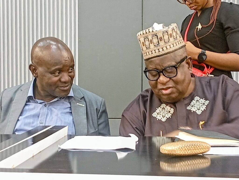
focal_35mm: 79
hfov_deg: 24.7
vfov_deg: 18.7
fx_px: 546
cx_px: 120
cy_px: 90
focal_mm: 3.98
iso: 303
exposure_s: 1/33.3
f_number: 1.8
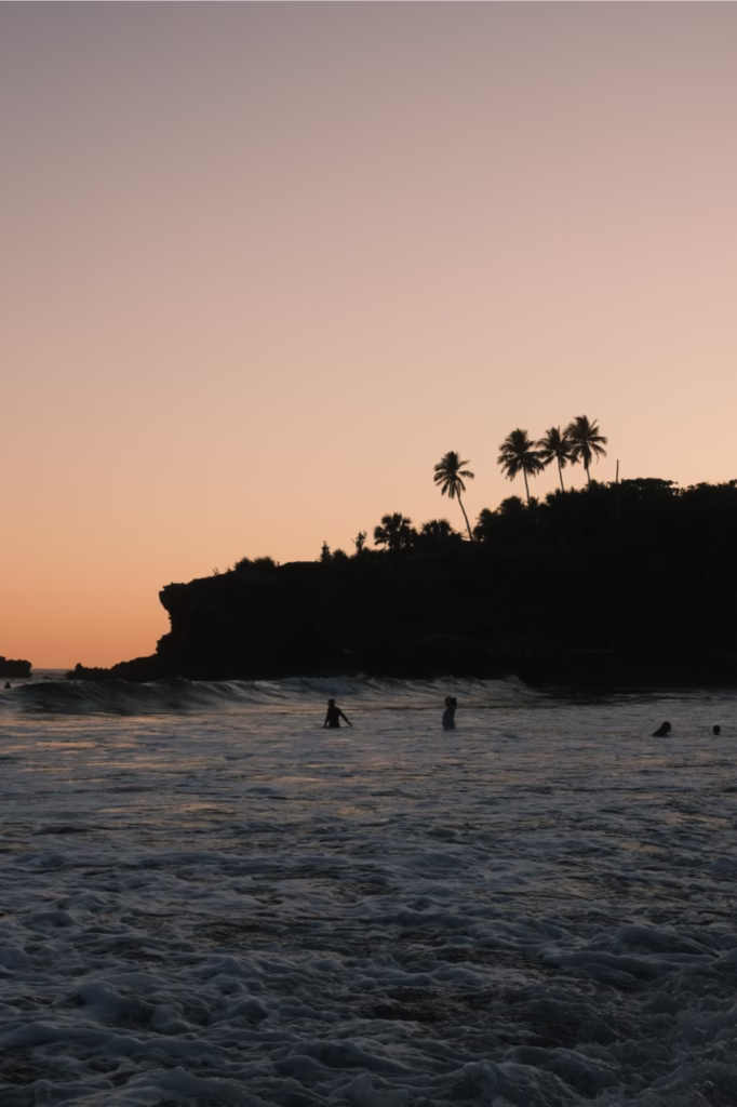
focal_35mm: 59
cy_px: 554
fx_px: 1813
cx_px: 368
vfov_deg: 33.9
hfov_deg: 23.0
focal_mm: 39
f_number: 8
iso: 500
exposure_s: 1/1100
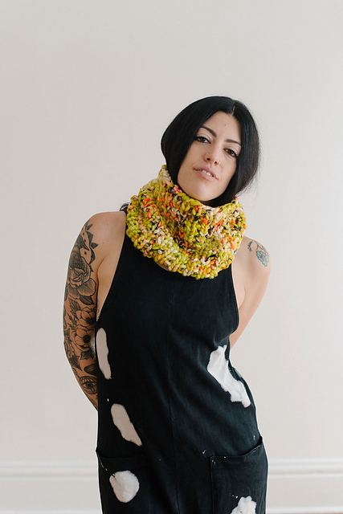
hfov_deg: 27.0
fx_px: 714
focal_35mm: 50
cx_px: 172
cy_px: 257
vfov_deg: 39.6
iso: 640
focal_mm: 50
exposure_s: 1/320
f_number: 3.5
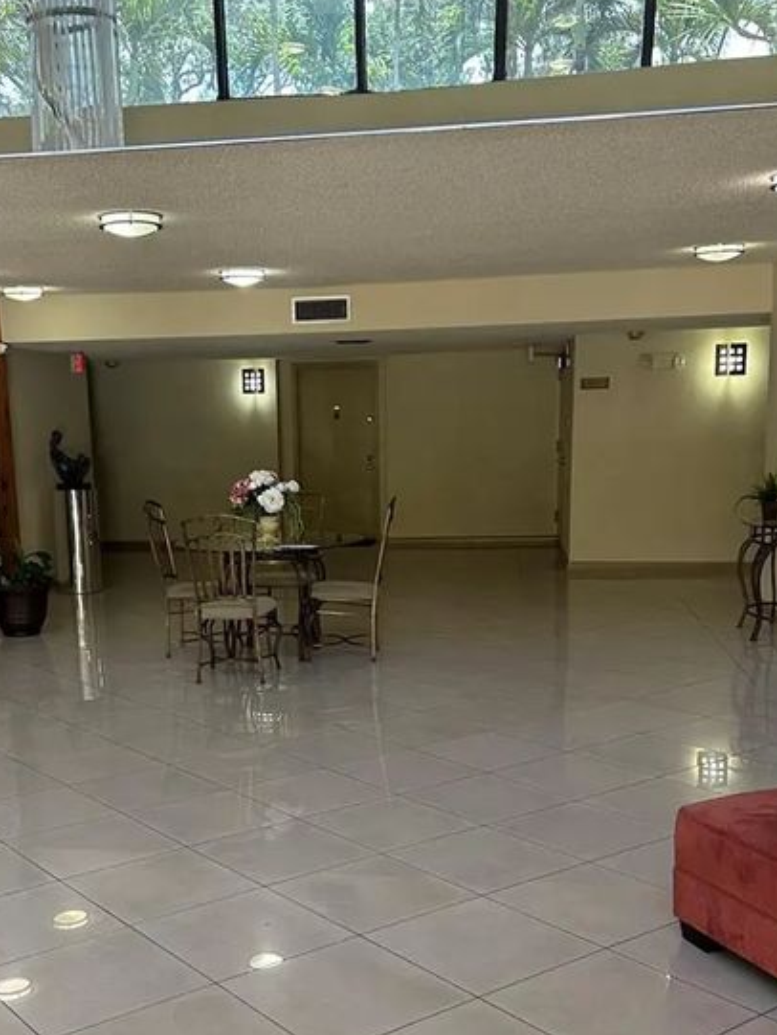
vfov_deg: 45.2
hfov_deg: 34.9
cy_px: 676
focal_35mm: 41
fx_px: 1227
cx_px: 283
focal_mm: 5.7
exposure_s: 1/120
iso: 125
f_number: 1.5
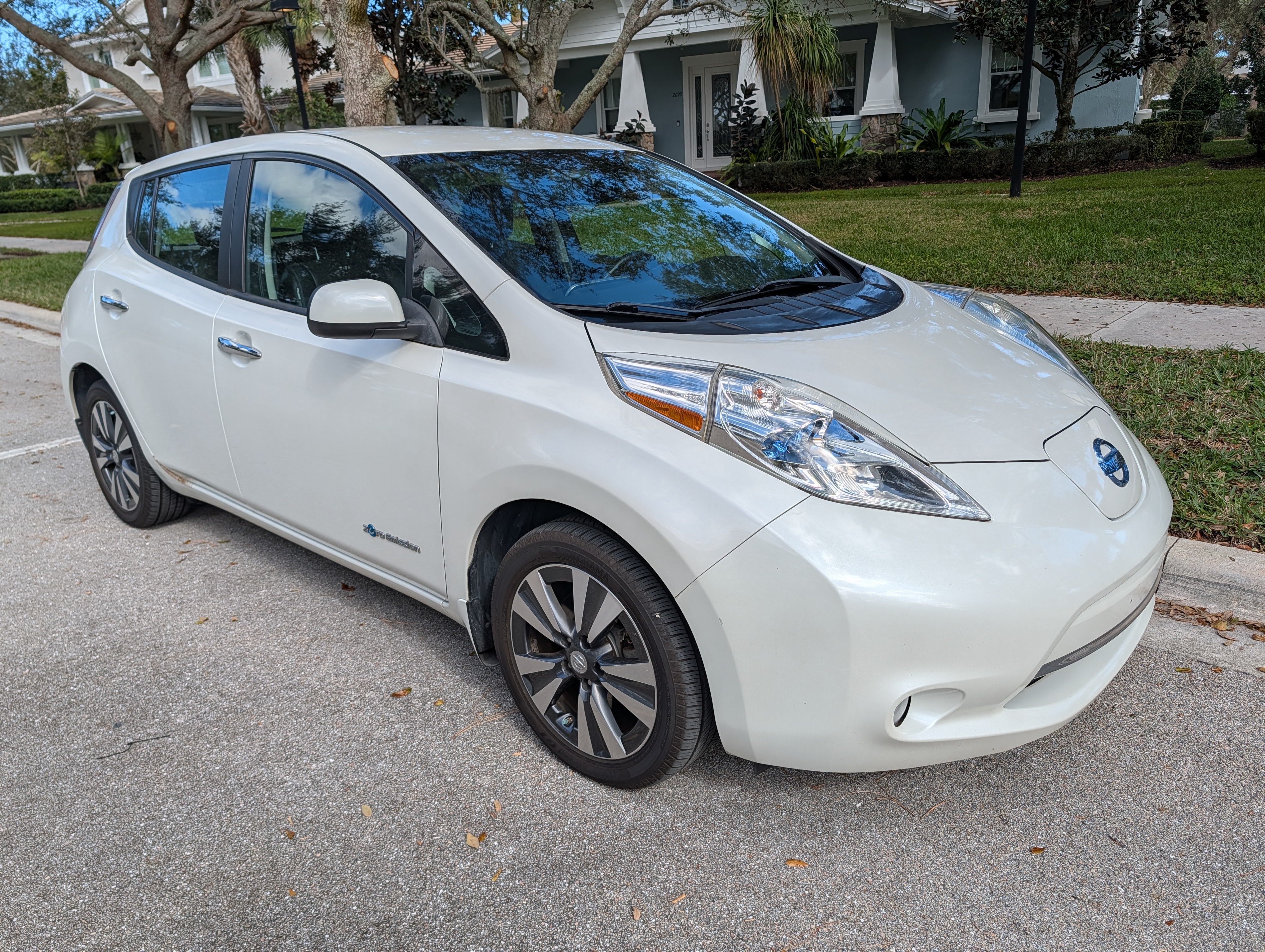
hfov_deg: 71.5
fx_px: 878
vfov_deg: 56.9
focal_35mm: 24
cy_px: 476
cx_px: 632
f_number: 1.68
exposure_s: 1/5263
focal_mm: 6.9
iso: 21
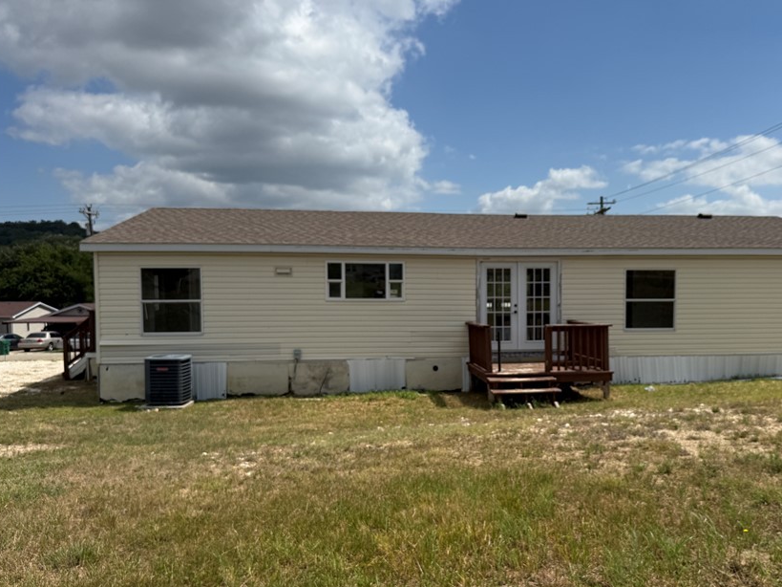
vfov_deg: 46.7
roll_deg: +0.4
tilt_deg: -2.9
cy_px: 321
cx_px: 476
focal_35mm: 30
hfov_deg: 59.4
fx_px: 678
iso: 80
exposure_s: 1/14286
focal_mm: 6.76
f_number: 1.78
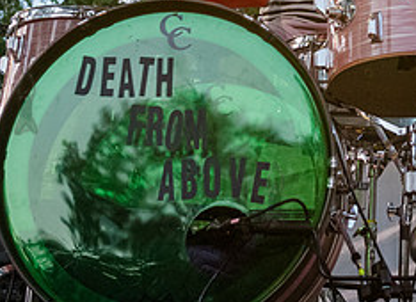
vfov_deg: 9.6
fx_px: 1771
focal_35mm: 149
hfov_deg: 13.3
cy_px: -62
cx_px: 360
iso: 4000
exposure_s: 1/320
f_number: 4
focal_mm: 48
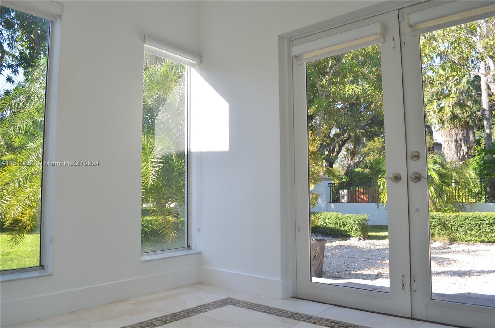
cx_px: 248
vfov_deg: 47.7
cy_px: 164
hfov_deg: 67.5
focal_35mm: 27
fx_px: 370
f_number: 6.3
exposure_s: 1/80
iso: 160
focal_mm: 18
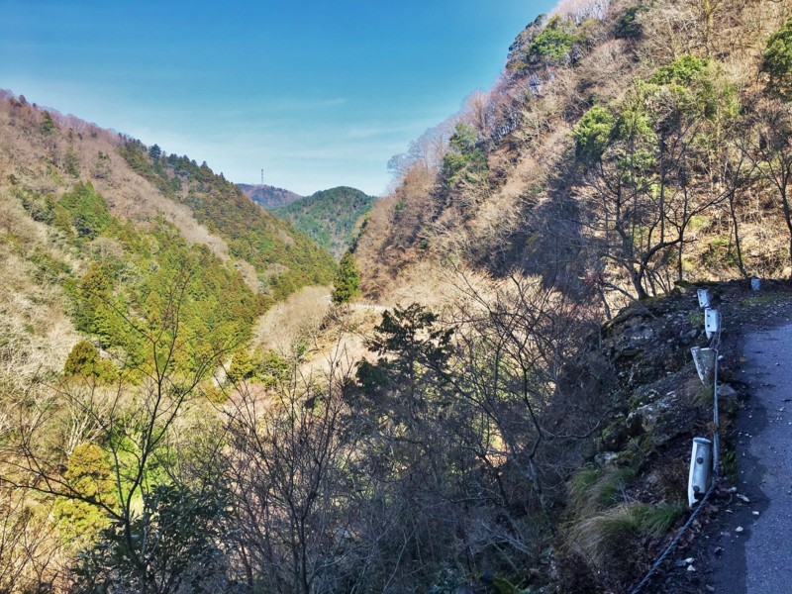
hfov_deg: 61.7
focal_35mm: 29
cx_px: 396
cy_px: 297
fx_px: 664
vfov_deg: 48.2
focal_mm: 4.15
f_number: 2.2
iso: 25
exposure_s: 1/874
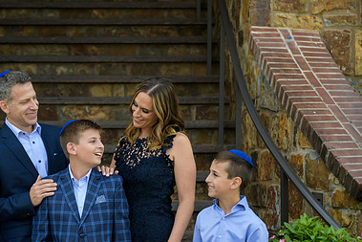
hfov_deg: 19.0
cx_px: 86
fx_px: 1076
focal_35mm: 107
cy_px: 177
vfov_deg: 12.8
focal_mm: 70
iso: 200
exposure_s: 1/800
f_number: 3.2
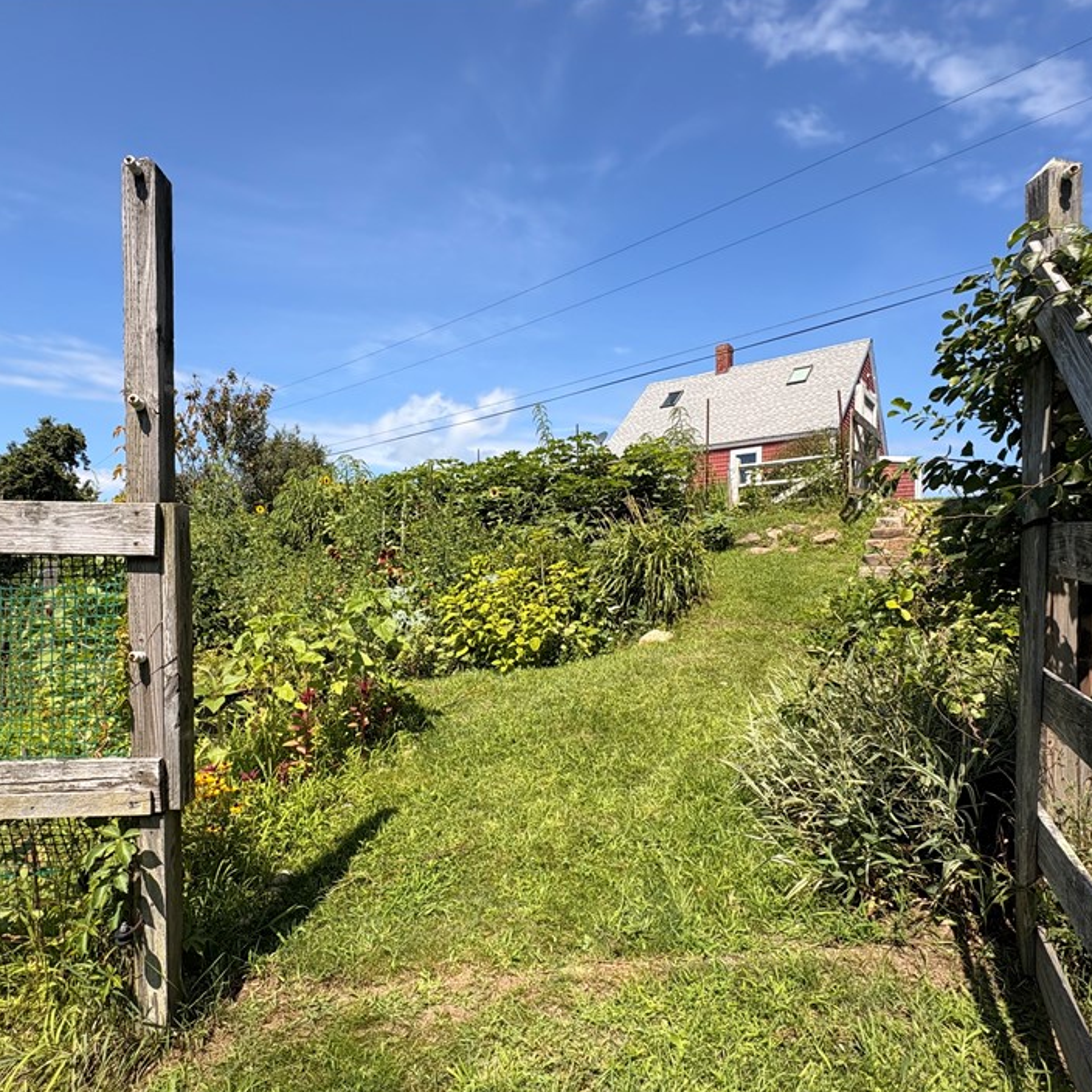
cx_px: 490
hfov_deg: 80.5
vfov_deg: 80.6
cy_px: 583
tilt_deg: +1.4
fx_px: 642
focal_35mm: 18
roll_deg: -1.1
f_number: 2.2
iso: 50
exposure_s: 1/1567
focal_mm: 2.22
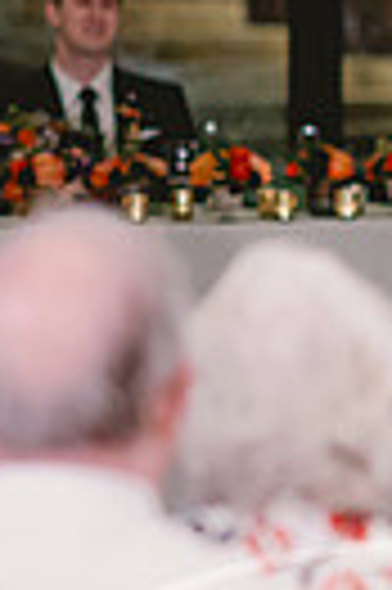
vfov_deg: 5.5
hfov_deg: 3.6
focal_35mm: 377
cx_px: 554
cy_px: 212
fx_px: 6174
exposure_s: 1/160
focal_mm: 85
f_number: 2
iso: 2000
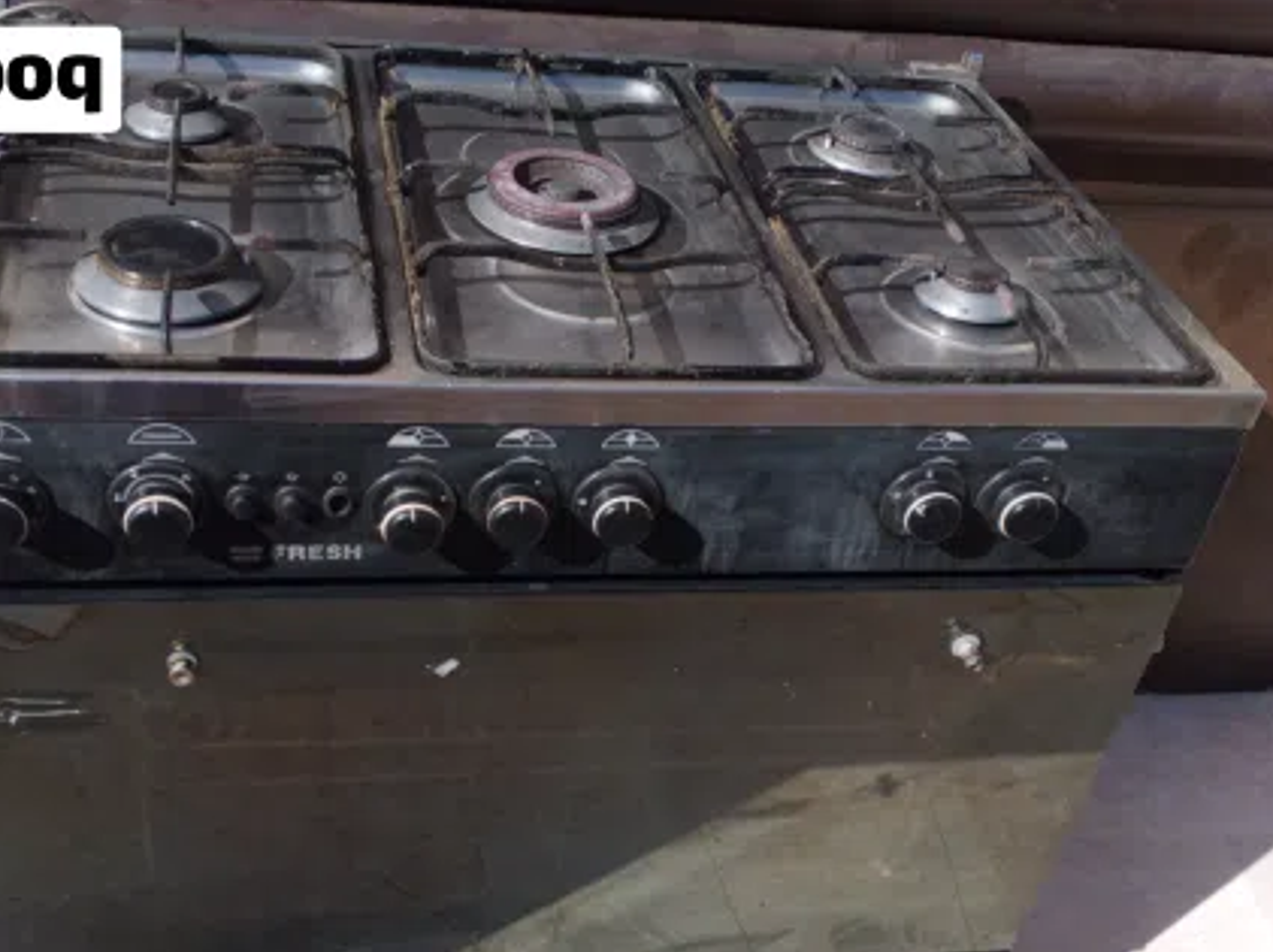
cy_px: 568
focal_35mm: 35
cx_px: 578
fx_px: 1286
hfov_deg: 52.6
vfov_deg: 40.5
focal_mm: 4.09
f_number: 1.6
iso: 102
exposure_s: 1/630
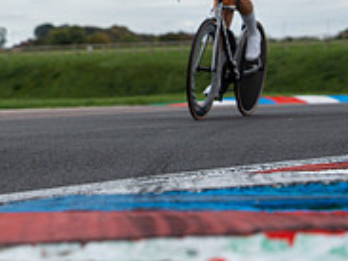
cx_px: -27
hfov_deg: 10.4
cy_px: -1
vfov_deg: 7.8
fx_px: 1899
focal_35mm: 189
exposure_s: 1/1000
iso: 100
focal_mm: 62
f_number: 3.5
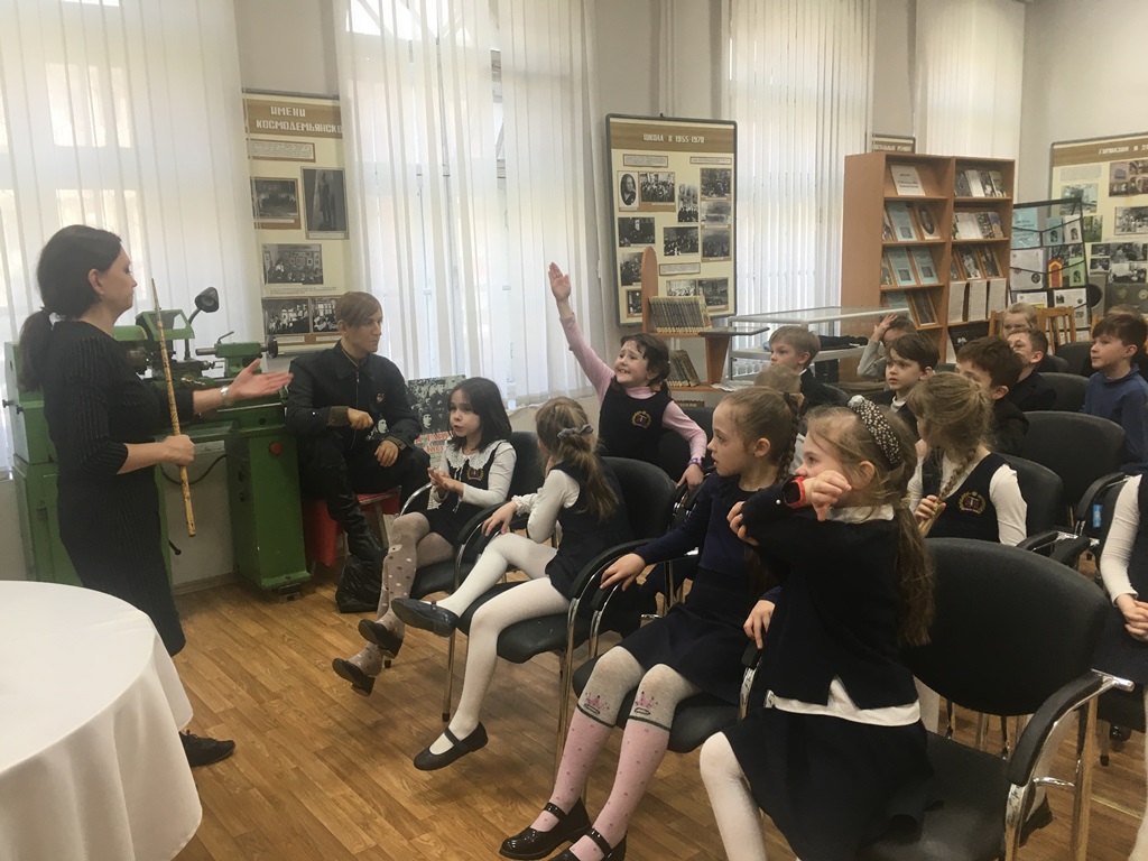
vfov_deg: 48.2
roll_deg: +0.8
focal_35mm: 29
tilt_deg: -9.7
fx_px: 962
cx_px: 574
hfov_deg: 61.7
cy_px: 430
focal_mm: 4.15
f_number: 2.2
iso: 40
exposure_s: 1/33
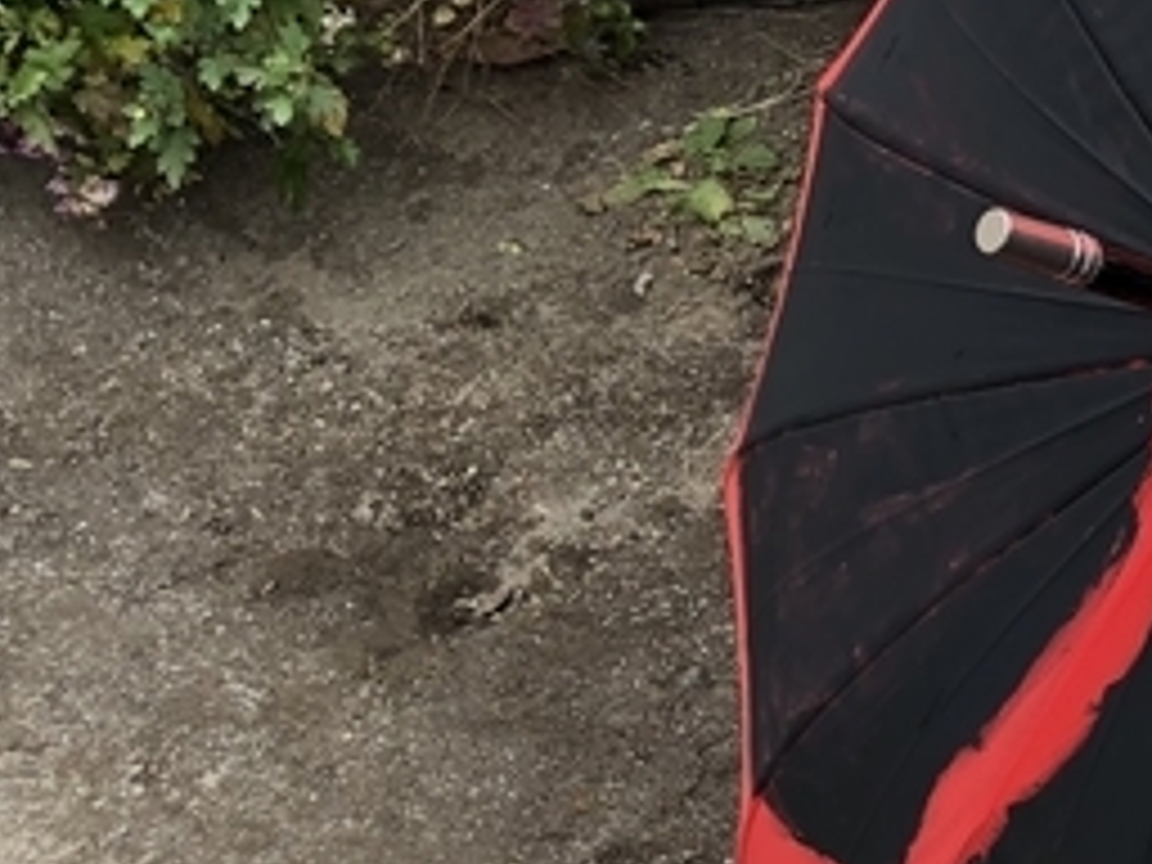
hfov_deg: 15.5
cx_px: 1953
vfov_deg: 13.2
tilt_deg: -45.9
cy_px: 666
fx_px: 3727
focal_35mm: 112
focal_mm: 3.99
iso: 20
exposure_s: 1/129
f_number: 1.8
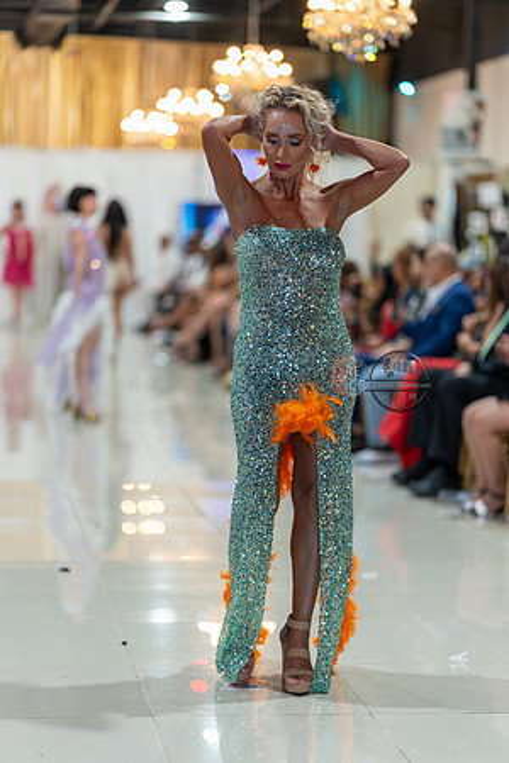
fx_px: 1803
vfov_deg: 23.9
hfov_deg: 16.1
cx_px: 254
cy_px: 382
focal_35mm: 85
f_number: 1.4
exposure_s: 1/160
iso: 200
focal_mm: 85
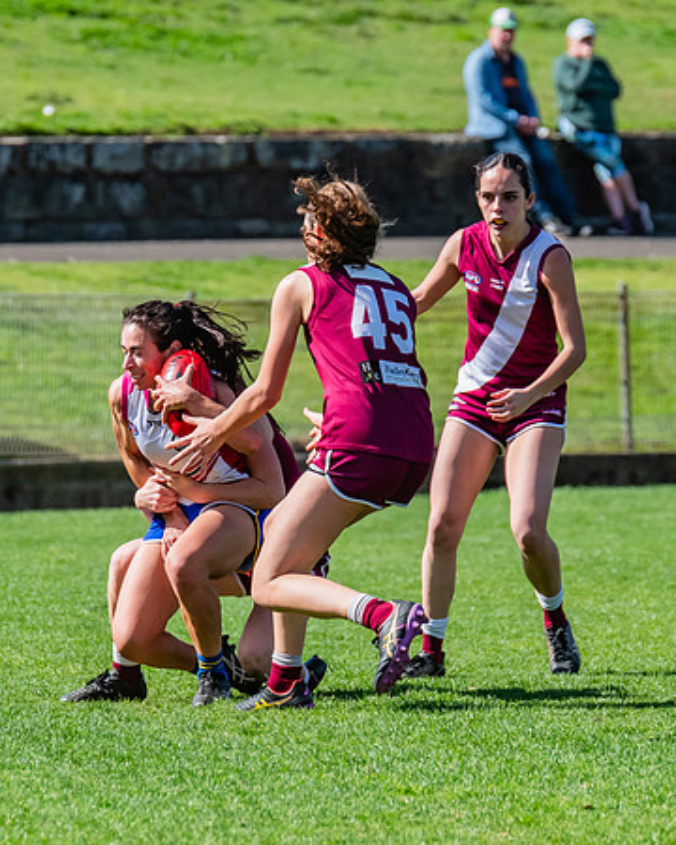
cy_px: 464
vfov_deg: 2.7
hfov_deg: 2.2
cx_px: 231
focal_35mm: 713
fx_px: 17826
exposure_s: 1/1250
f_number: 9
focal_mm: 360
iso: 800
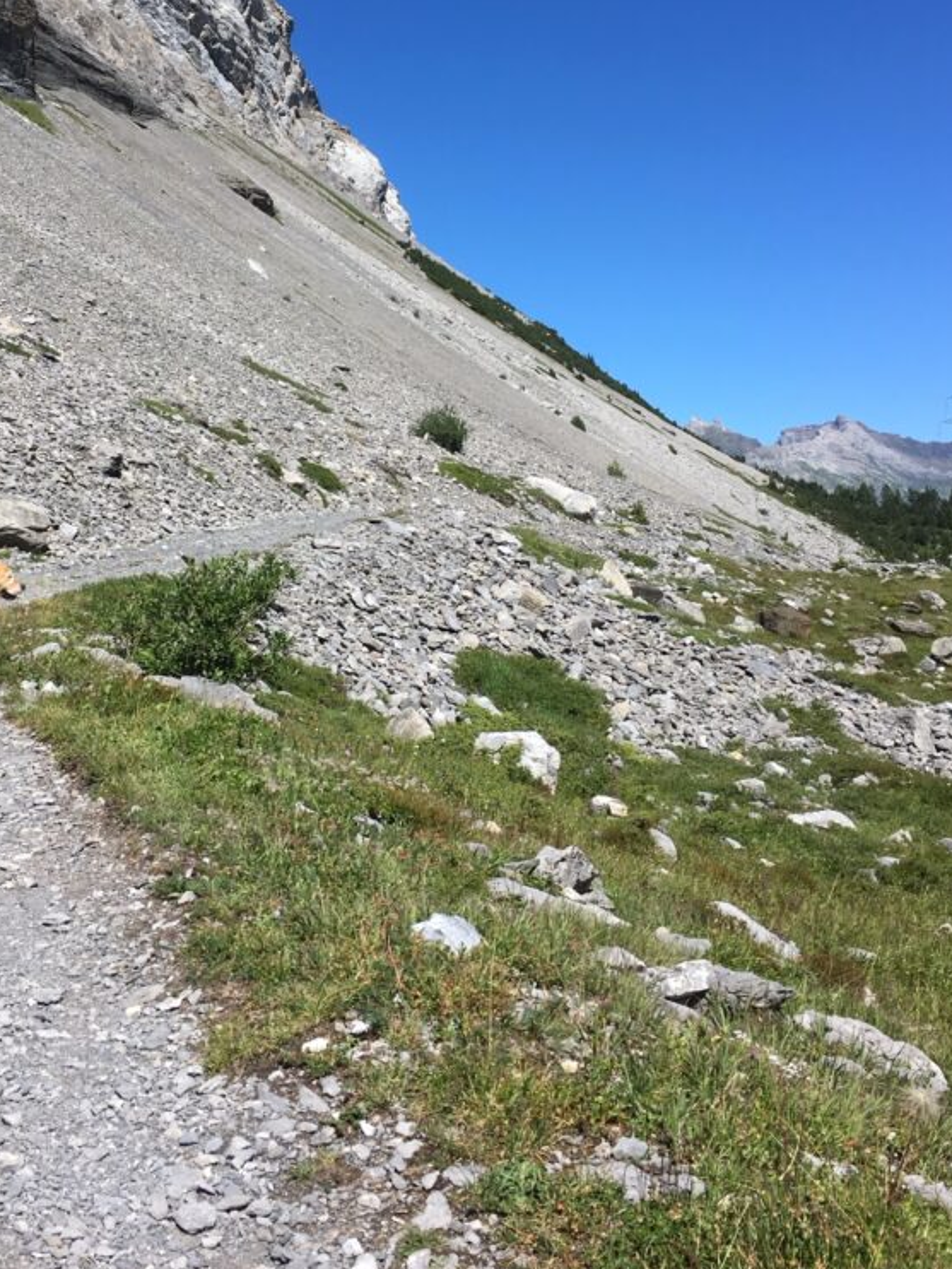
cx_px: 373
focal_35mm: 40
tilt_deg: +4.3
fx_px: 1466
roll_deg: -0.8
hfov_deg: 35.8
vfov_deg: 46.1
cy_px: 434
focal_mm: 4.15
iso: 25
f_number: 2.2
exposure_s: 1/1508
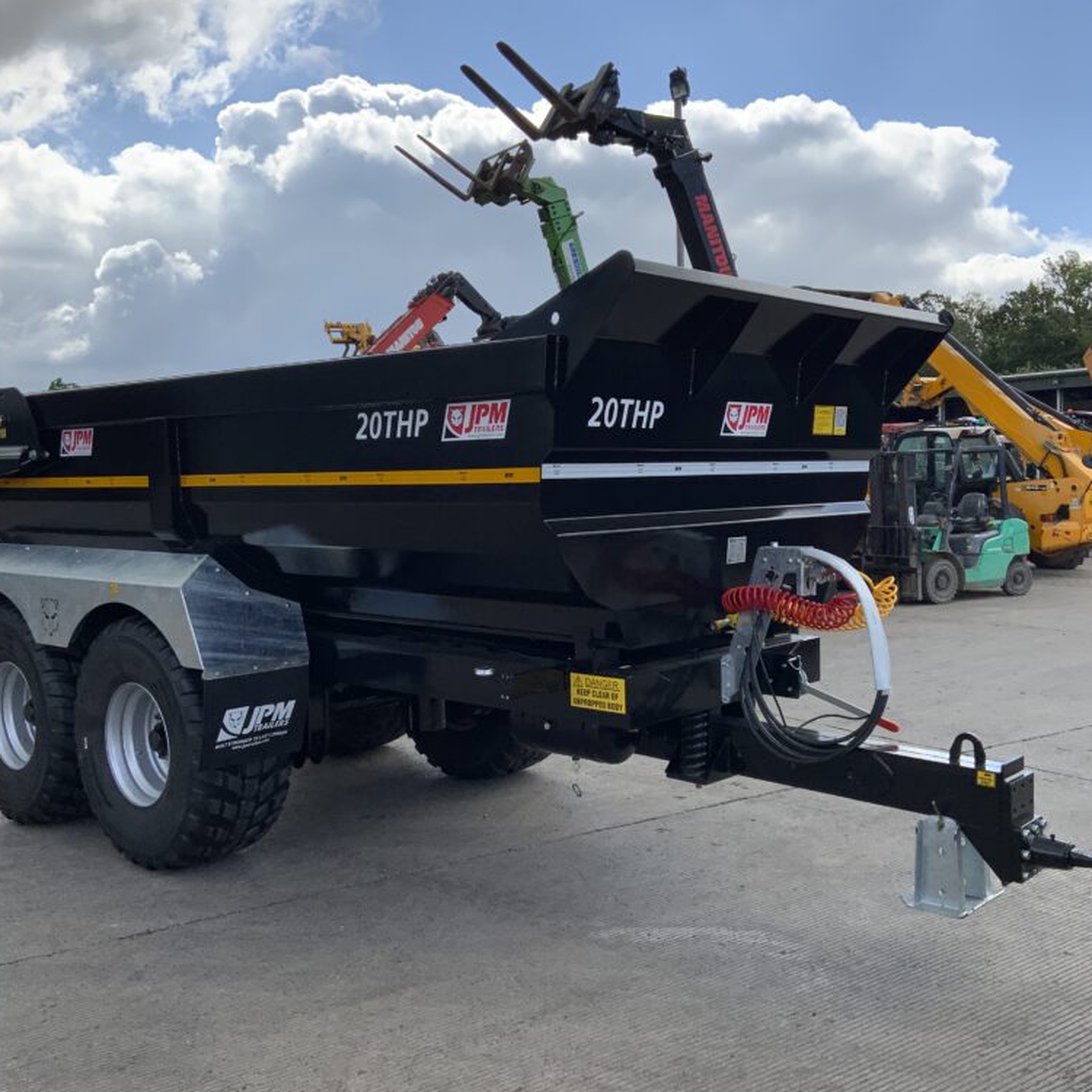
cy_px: 543
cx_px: 588
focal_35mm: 35
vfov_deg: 47.2
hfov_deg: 47.2
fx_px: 1249
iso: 16
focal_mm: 3
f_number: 1.8
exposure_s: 1/1626
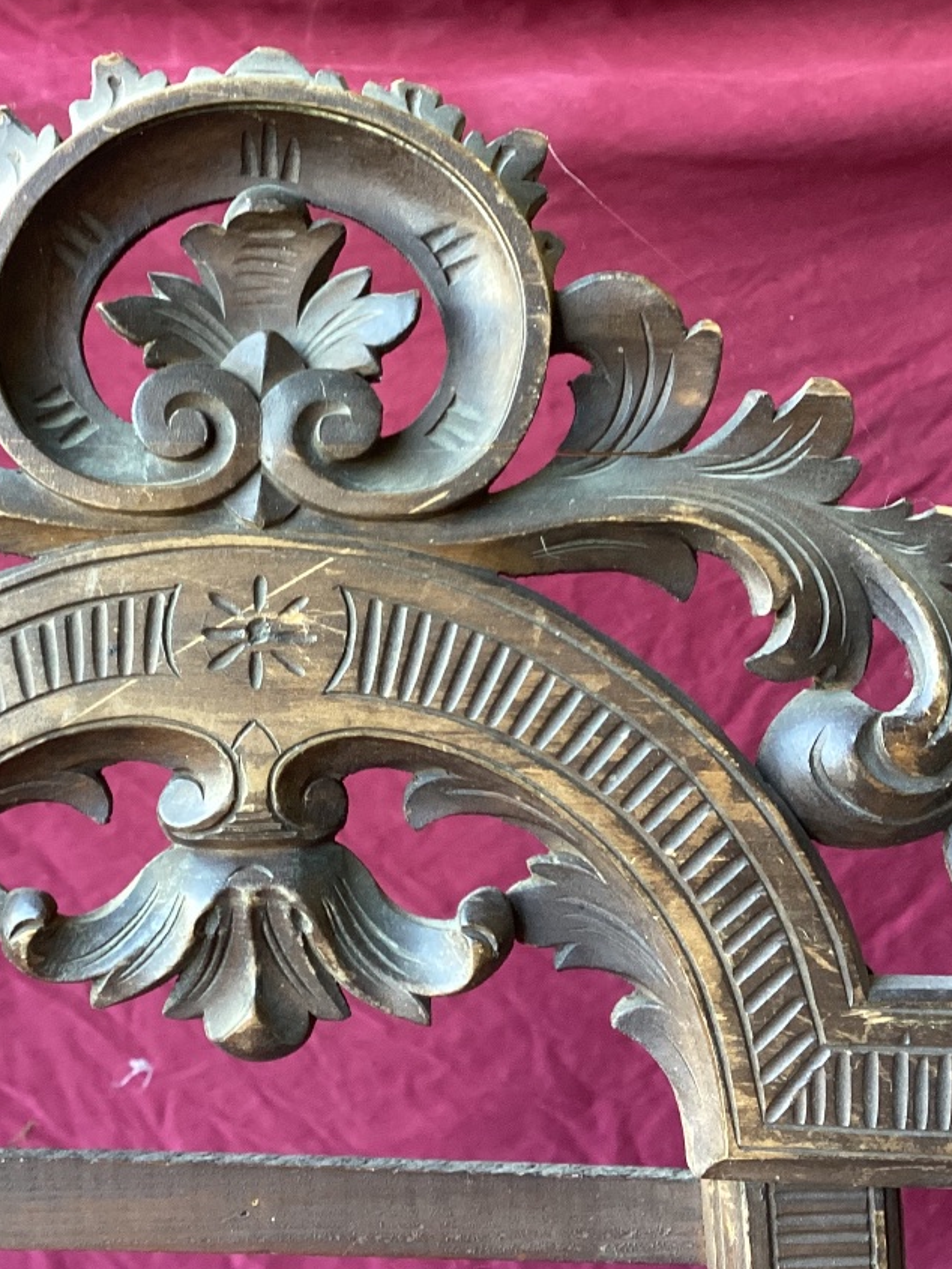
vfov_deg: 42.9
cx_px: 321
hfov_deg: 32.6
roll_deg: -4.4
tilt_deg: -15.1
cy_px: 632
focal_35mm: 44
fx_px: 1613
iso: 160
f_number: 2.4
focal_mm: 3.3
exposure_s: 1/50
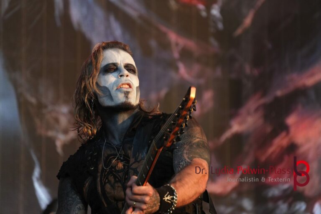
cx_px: 160
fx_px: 2394
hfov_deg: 7.7
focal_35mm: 268
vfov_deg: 5.1
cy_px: 107
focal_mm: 179
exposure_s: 1/320
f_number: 6.3
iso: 500
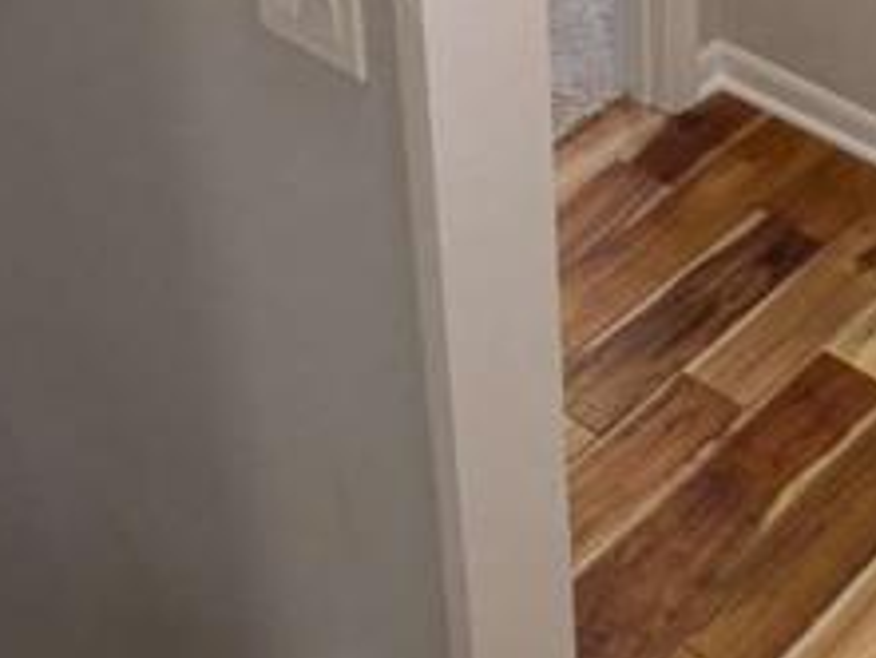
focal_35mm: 76
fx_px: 1924
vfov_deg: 18.4
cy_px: -127
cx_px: 678
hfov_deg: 25.3
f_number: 2.2
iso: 174
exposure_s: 1/60
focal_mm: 1.83
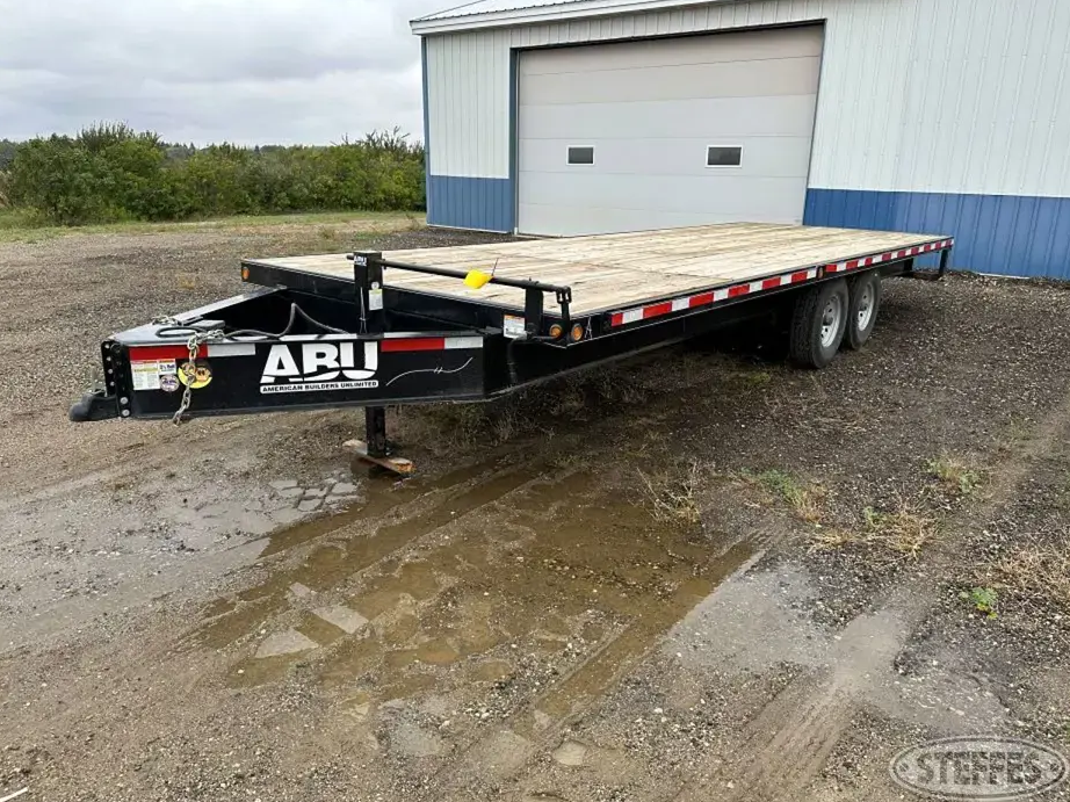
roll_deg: -0.8
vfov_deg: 54.9
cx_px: 537
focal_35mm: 25
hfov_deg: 69.4
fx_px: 773
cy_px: 397
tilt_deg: -15.5
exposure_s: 1/1639
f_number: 1.78
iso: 80
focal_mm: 6.86
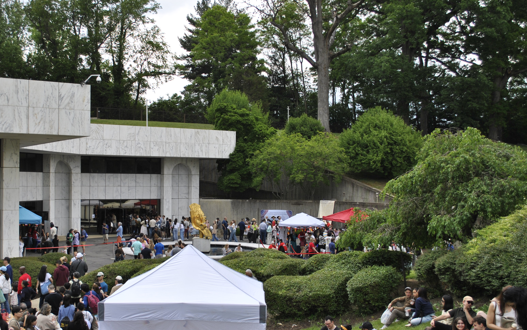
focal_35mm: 46
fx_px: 661
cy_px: 187
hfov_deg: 43.3
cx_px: 210
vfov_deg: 28.0
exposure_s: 1/200
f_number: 5
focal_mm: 24
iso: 100
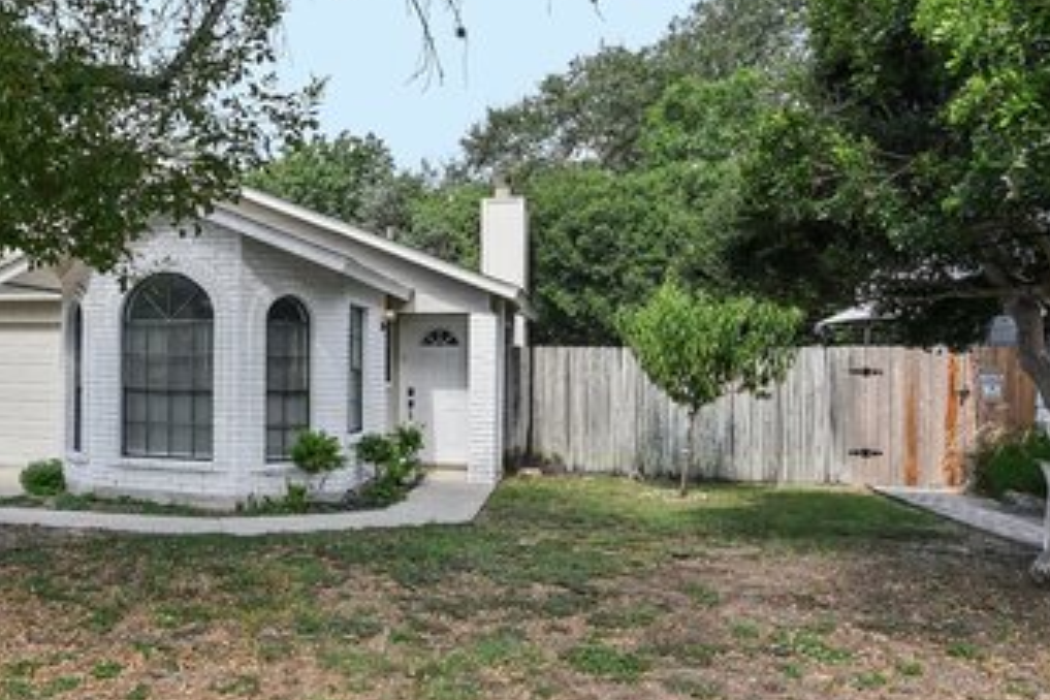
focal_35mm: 34
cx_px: 142
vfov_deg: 38.3
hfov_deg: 50.6
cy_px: 215
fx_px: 992
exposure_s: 1/320
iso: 400
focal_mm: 18
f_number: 8
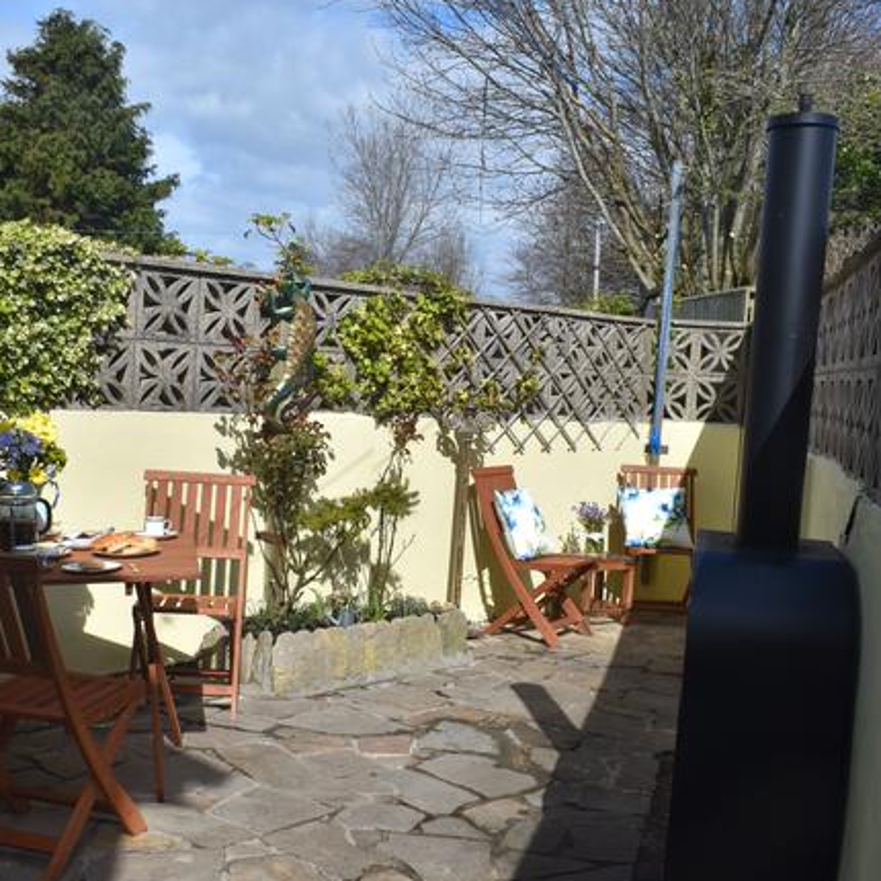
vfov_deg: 41.7
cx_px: 397
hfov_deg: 41.8
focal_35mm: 40
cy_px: 516
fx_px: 1152
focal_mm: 18
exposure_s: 1/400
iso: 200
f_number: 10
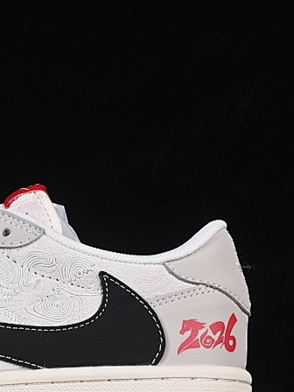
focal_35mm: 174
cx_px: -49
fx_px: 1970
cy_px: 243
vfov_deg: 11.4
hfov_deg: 8.5
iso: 160
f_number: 8
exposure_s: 1/80
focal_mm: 50
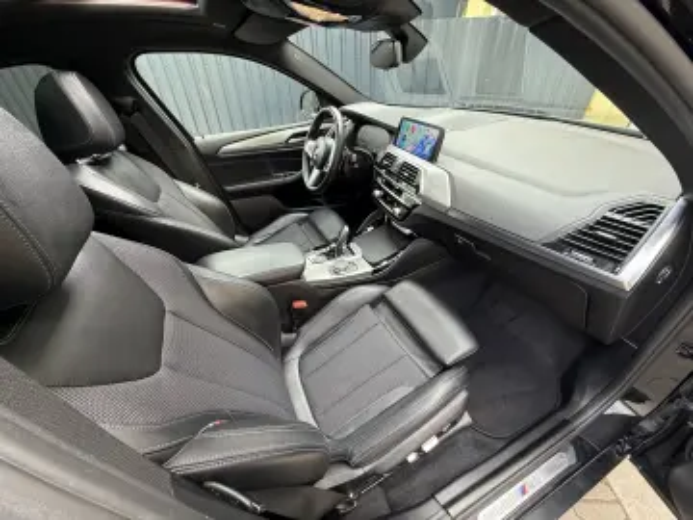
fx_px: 280
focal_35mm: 14
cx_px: 346
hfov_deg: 102.1
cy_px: 260
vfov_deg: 85.7
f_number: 2.2
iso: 100
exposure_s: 1/99
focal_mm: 2.22
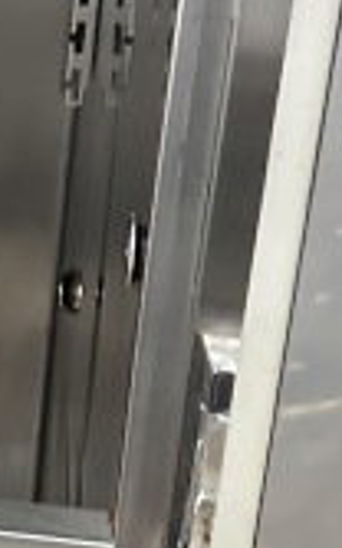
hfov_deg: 9.6
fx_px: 1854
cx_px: -414
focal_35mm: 124
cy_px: 225
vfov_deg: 16.8
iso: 800
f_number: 1.78
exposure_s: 1/60
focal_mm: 6.86
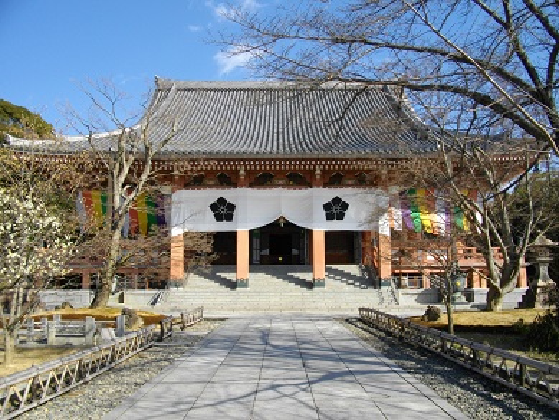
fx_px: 517
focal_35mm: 32
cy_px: 210
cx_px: 280
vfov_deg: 44.2
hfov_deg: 56.8
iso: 100
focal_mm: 5.7
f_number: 5.5
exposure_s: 1/250
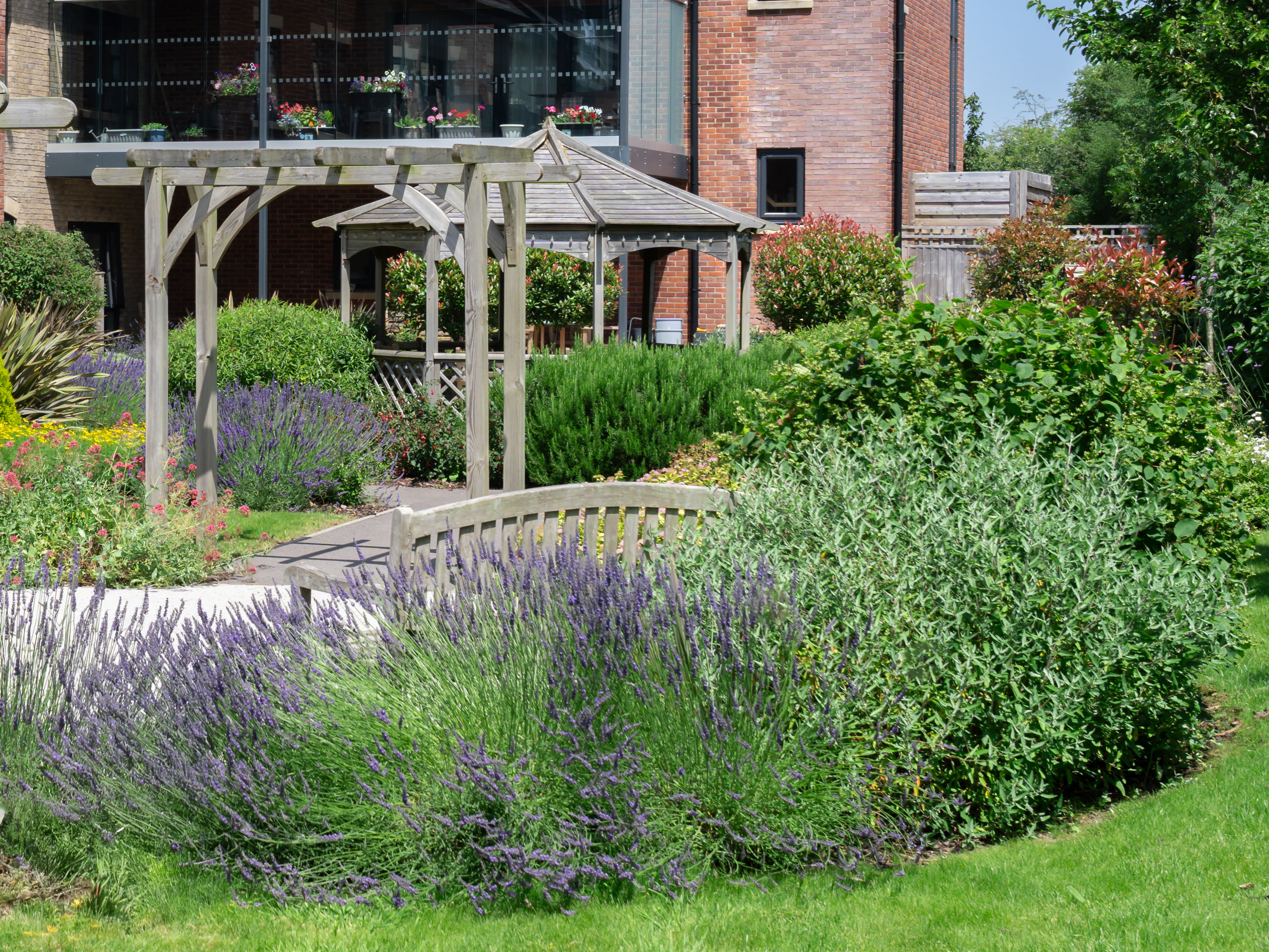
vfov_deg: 20.6
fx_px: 2603
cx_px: 114
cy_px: 234
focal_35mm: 71
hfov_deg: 26.4
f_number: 9
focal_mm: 34
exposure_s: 1/320
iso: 100
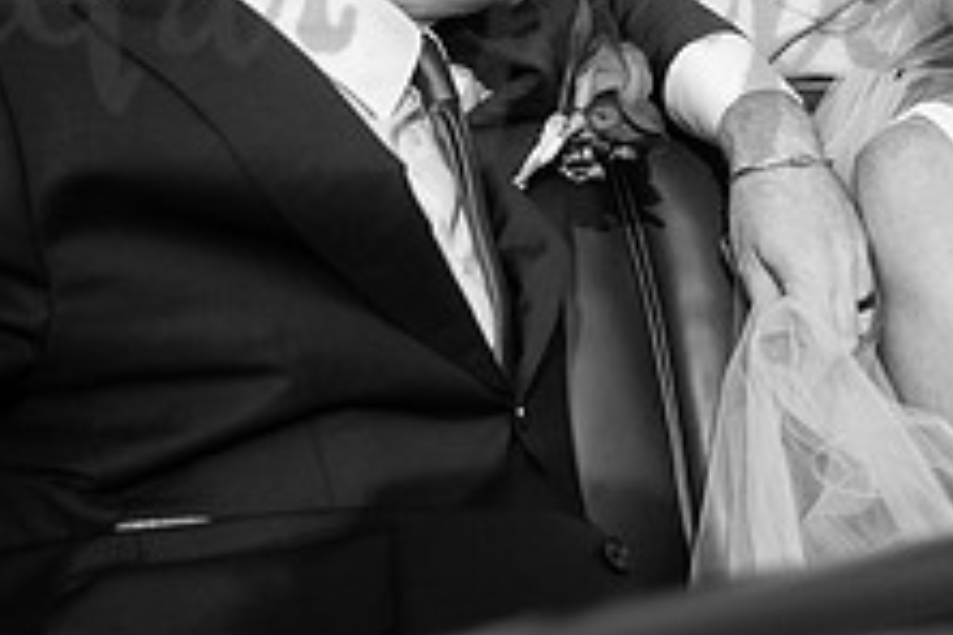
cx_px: 859
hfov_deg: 26.8
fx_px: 1932
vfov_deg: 18.1
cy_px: -21
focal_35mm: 73
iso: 1000
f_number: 2.8
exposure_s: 1/8000
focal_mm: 28
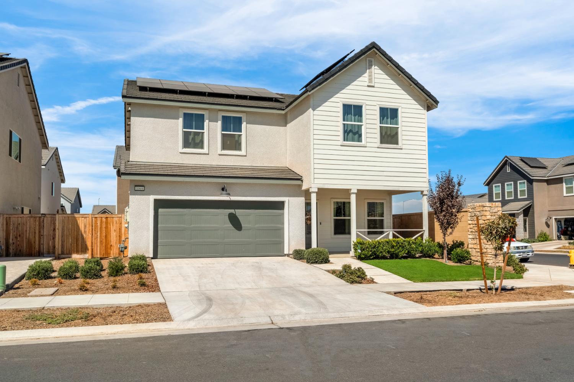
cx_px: 287
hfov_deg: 63.7
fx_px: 462
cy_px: 191
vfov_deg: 45.0
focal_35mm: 29
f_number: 7.1
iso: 640
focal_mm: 29
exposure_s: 1/4000
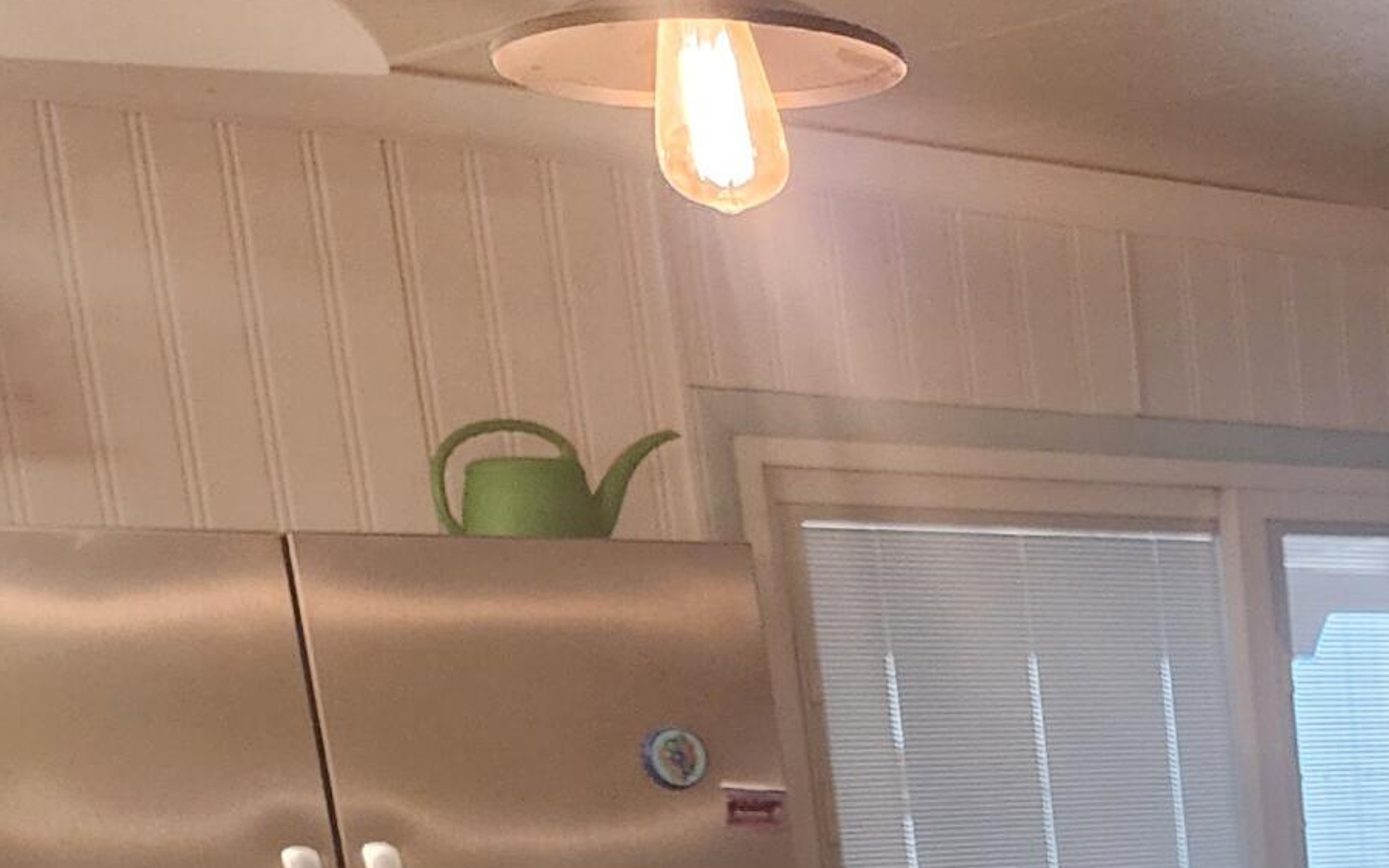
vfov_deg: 14.5
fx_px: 3066
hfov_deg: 21.8
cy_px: 1462
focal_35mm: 81
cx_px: 2007
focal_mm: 6.4
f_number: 1.8
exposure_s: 1/120
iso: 640
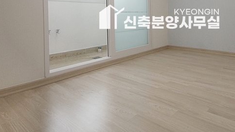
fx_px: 162
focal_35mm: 26
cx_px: 159
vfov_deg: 41.2
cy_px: 15
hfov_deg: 69.6
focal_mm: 10
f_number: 9
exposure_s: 1/60
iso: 1600
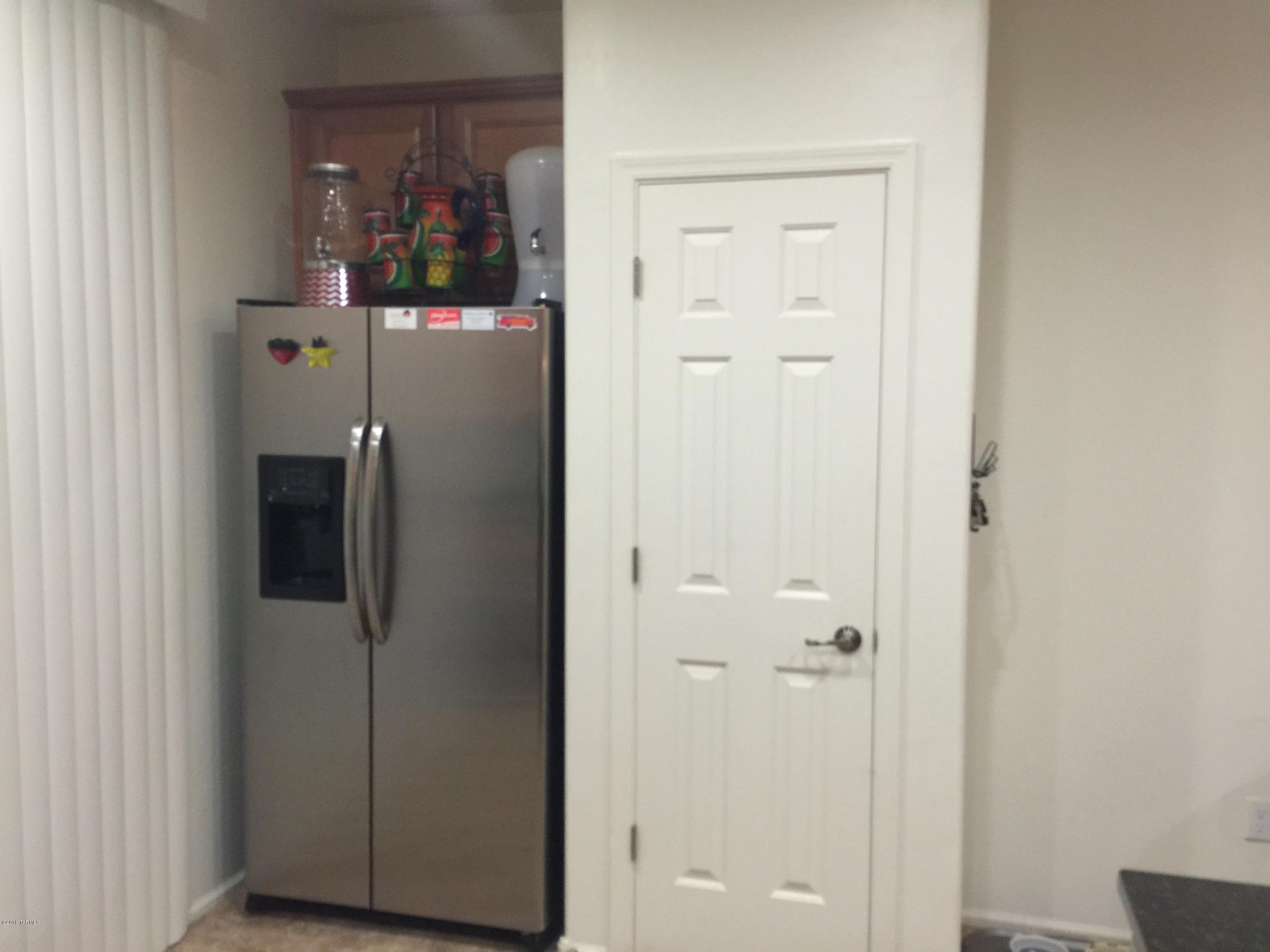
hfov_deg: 61.7
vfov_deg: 48.2
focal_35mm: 29
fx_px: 1064
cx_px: 635
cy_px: 476
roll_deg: -1.2
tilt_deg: -6.2
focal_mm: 4.15
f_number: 2.2
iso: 80
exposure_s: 1/15
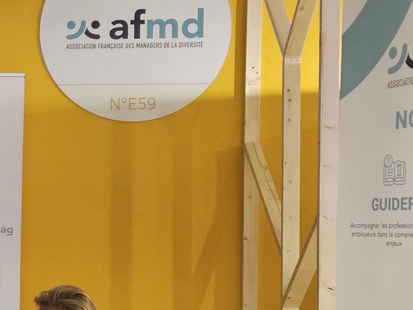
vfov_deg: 15.5
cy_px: 244
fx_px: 1133
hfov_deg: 18.1
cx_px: -233
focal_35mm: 95
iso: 640
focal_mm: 5.4
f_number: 1.8
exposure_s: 1/50
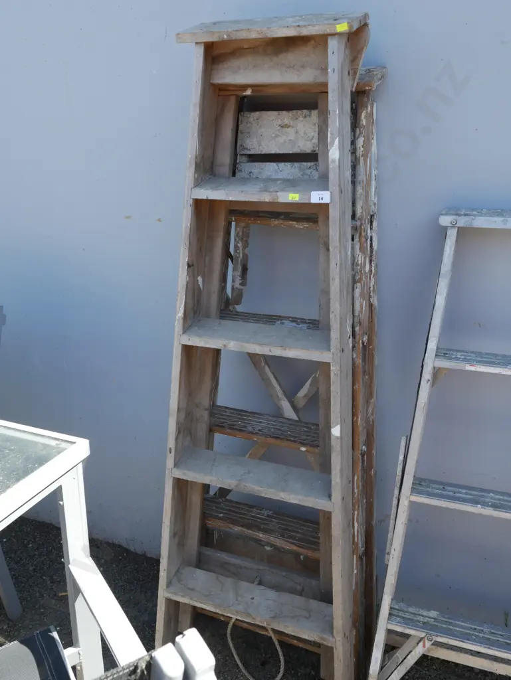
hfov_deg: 44.2
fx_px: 629
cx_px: 256
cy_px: 340
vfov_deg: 56.8
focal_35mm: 32
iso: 200
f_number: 5.6
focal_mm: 16
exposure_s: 1/200
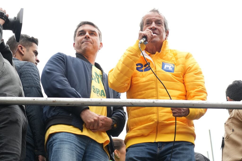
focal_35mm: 105
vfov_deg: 13.0
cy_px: 80
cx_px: 121
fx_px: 706
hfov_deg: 19.5
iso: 1600
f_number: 4
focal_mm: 105
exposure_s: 1/640
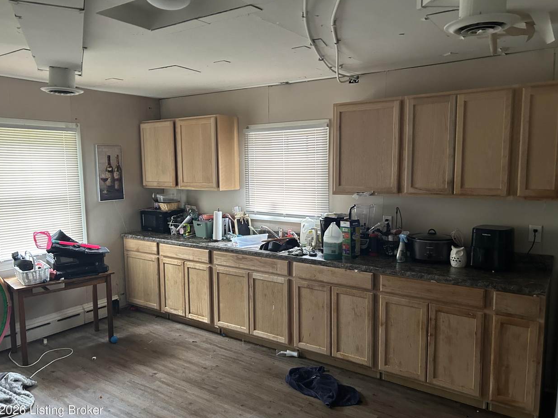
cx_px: 278
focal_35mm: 27
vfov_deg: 51.3
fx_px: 435
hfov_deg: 65.3
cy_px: 213
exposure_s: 1/60
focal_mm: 5.7
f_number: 1.5
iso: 400
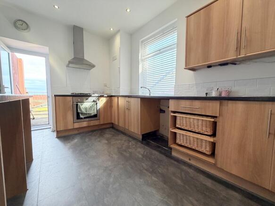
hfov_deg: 102.1
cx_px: 138
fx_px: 111
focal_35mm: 14
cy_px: 103
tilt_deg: -4.3
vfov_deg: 85.7
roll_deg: +0.0
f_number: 2.2
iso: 100
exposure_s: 1/100
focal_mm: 2.22
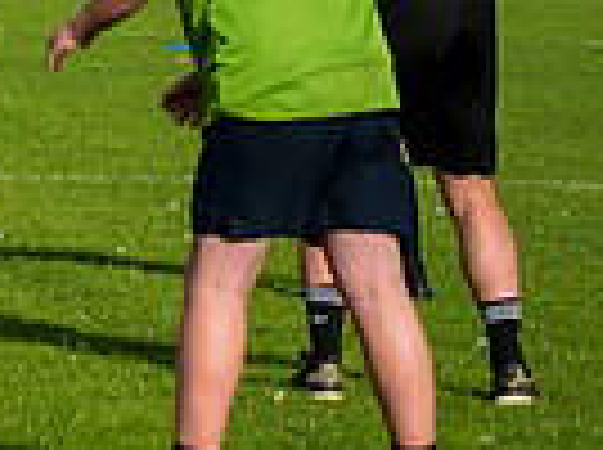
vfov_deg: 3.7
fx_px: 6886
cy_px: -137
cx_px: -634
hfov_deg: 4.9
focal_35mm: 396
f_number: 4
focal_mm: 95
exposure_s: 1/2000
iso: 250
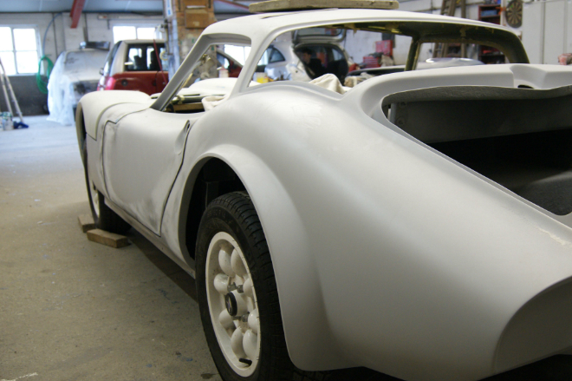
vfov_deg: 33.3
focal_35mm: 40
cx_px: 336
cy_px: 207
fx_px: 635
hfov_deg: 48.3
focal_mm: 22
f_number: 4
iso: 400
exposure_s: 1/15
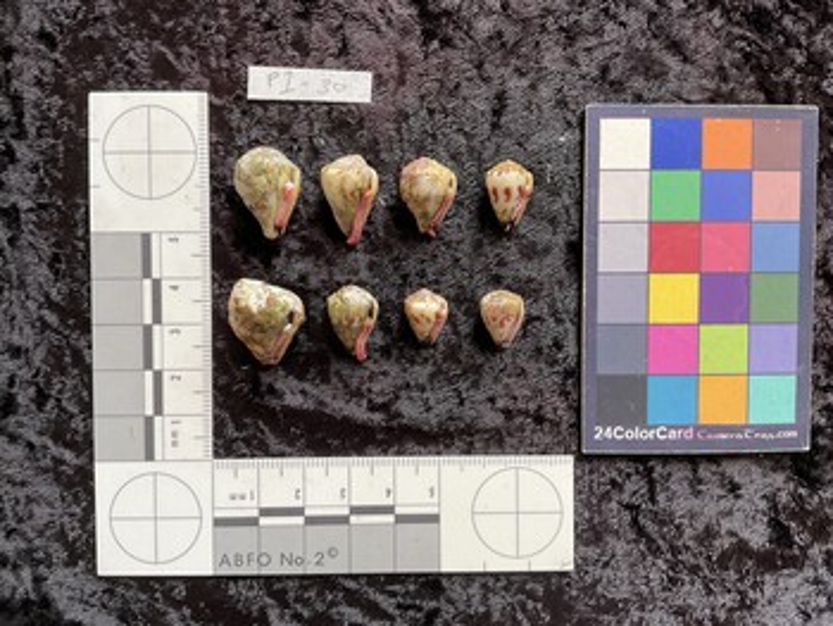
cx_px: 416
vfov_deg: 48.3
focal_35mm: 29
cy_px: 313
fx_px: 698
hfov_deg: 61.6
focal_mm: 3
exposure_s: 1/120
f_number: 1.8
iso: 64
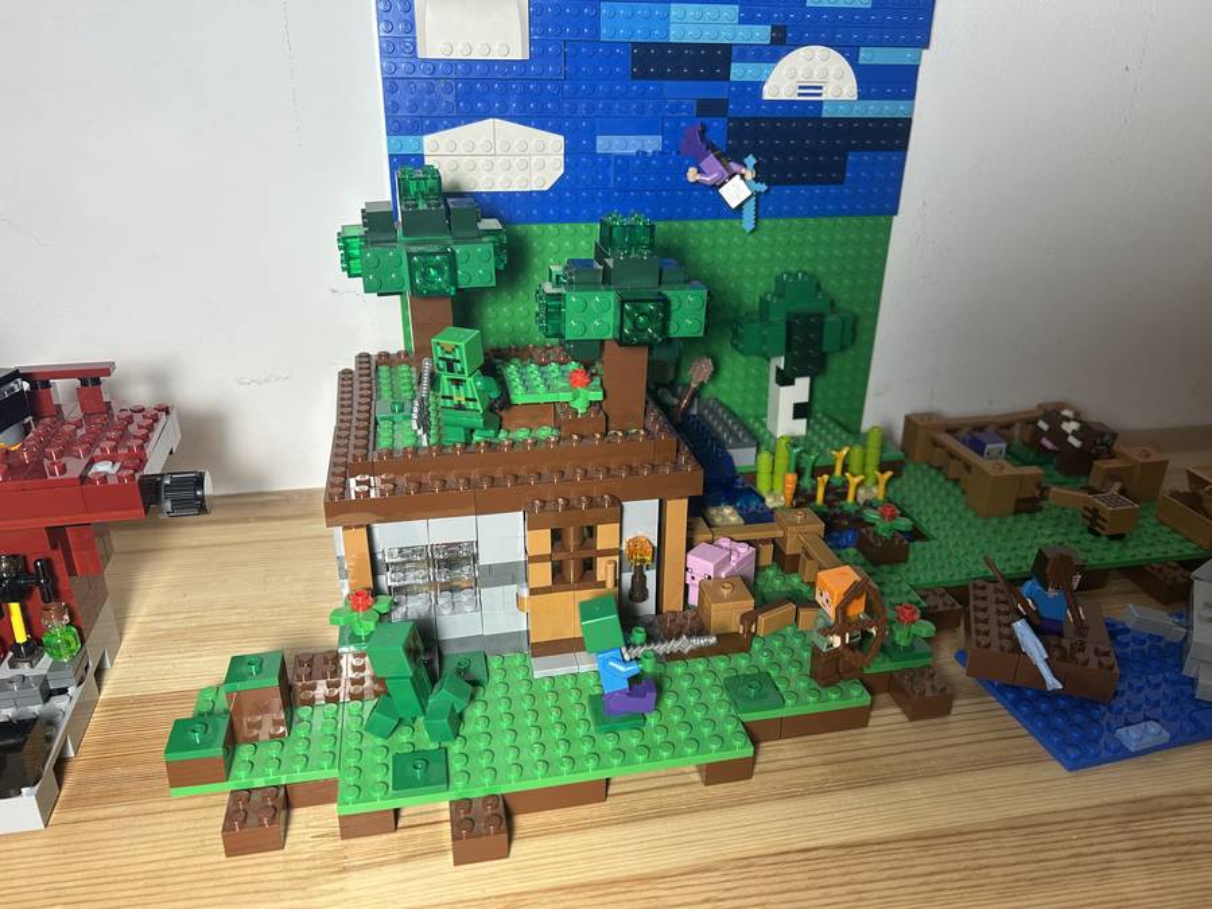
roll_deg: -1.8
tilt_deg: -25.2
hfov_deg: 67.3
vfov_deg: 53.1
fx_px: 910
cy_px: 454
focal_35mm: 26
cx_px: 606
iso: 64
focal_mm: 5.7
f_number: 1.5
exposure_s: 1/101
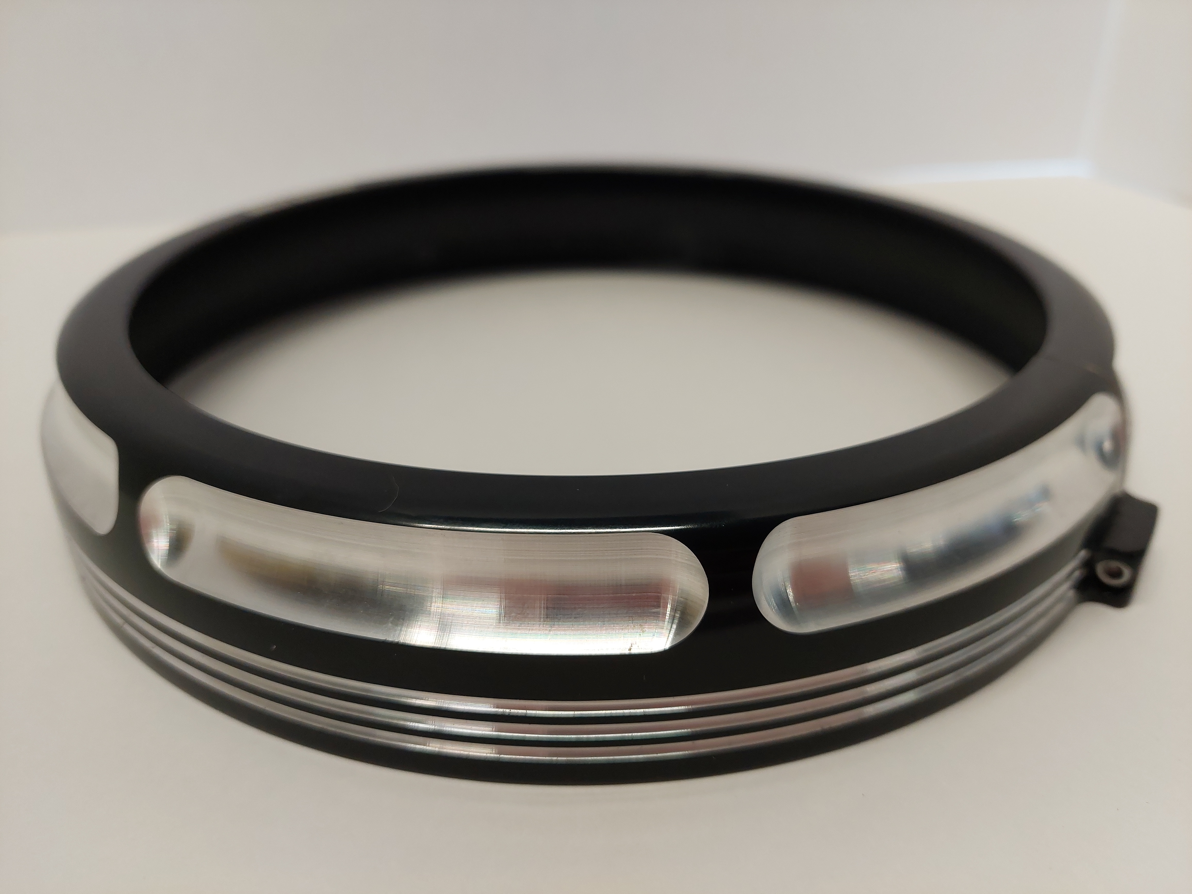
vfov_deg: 56.8
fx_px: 826
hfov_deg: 71.6
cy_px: 447
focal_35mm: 24
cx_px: 596
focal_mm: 5.23
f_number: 1.8
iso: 125
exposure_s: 1/120
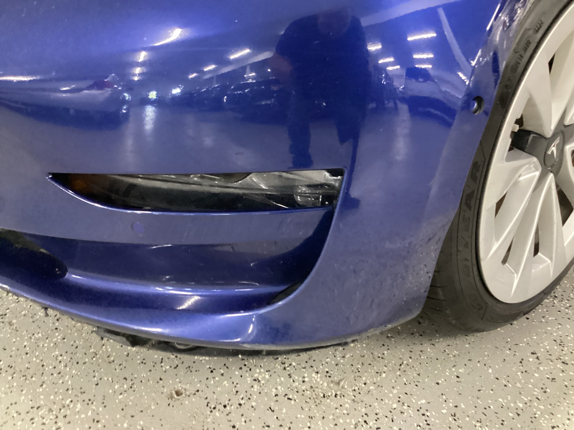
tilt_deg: -31.1
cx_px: 287
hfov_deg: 58.4
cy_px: 215
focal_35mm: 31
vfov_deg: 45.4
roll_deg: +2.6
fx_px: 514
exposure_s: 1/25
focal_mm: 3.3
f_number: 2.4
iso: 640
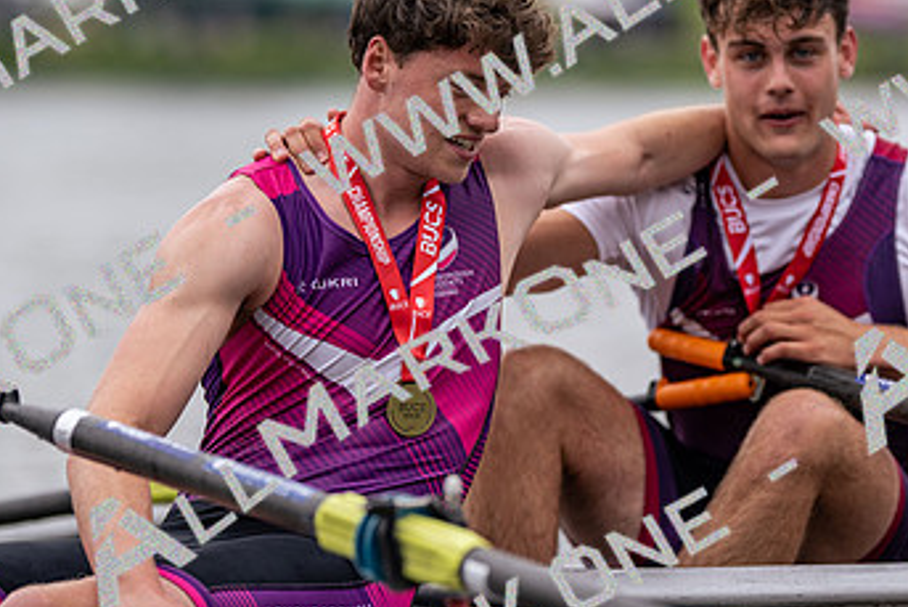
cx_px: 627
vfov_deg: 6.0
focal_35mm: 228
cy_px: 203
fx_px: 5753
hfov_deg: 9.0
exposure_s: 1/1250
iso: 64
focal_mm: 135
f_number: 1.8
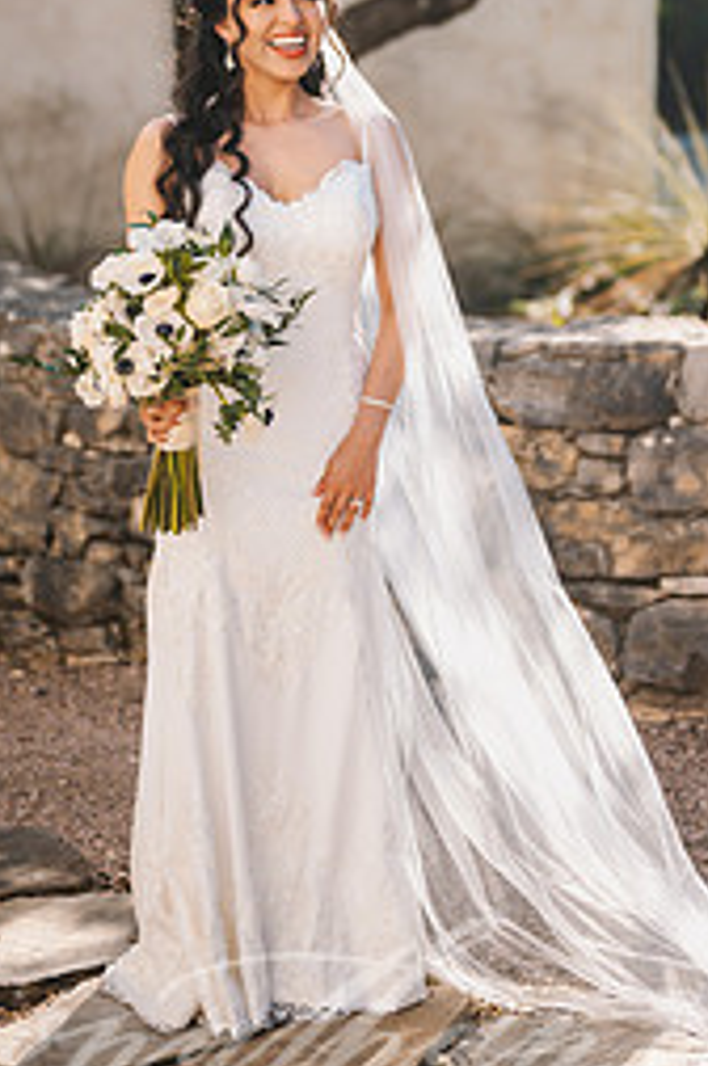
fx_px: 2633
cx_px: 373
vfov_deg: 22.7
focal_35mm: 89
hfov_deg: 15.3
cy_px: 265
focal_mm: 50
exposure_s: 1/2500
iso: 80
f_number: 1.8
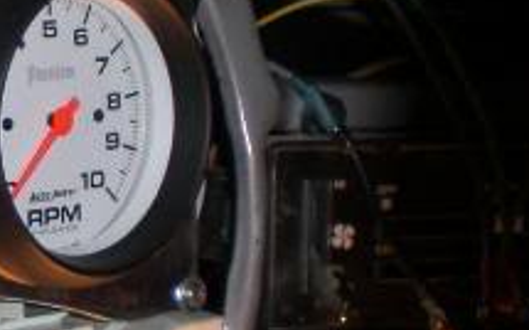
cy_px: 170
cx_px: -381
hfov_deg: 12.8
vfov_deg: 8.7
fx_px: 2161
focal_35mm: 150
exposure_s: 1/60
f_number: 3.1
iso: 100
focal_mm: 6.3
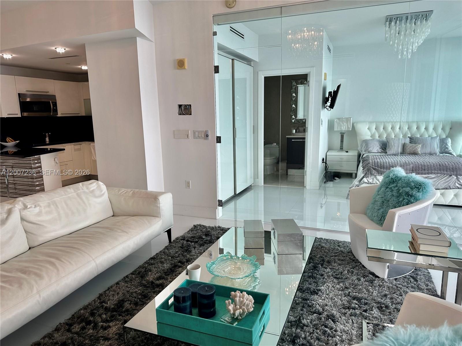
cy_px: 173
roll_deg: +0.3
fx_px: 320
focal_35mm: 24
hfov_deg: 71.6
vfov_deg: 56.8
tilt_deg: -11.0
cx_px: 231
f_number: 1.78
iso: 80
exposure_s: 1/120
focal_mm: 6.86
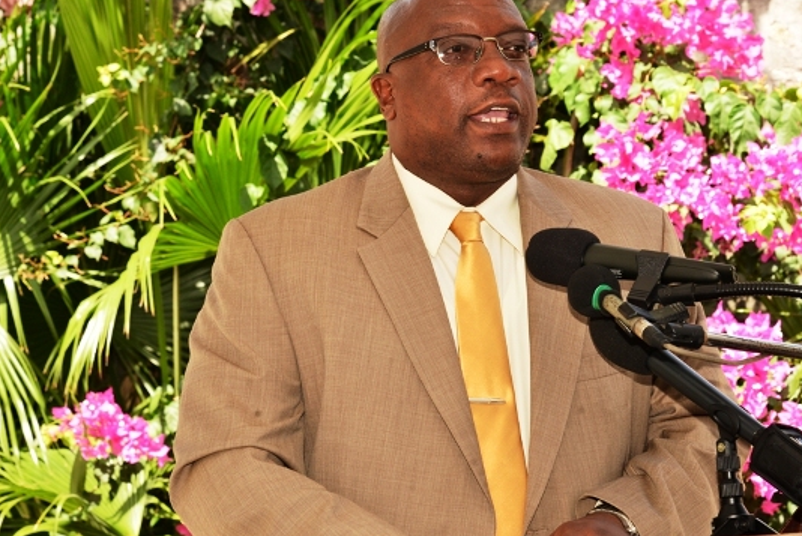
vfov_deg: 13.3
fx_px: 2296
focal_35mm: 103
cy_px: 253
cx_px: 458
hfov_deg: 19.8
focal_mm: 86
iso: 500
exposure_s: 1/160
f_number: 8
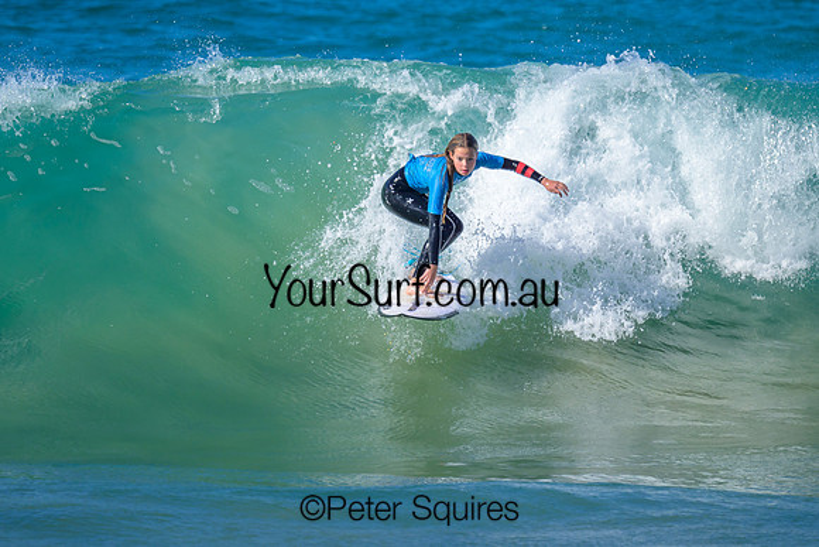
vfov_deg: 1.3
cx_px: 462
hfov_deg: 1.9
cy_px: 171
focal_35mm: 1098
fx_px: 24993
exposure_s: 1/2000
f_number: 6.3
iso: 400
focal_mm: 800
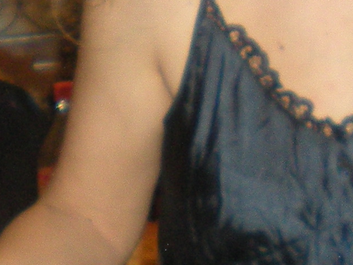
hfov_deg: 10.2
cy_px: 169
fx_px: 1979
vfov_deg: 7.7
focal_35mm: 194
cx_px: 149
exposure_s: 1/60
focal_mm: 6.3
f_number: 3.1
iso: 166
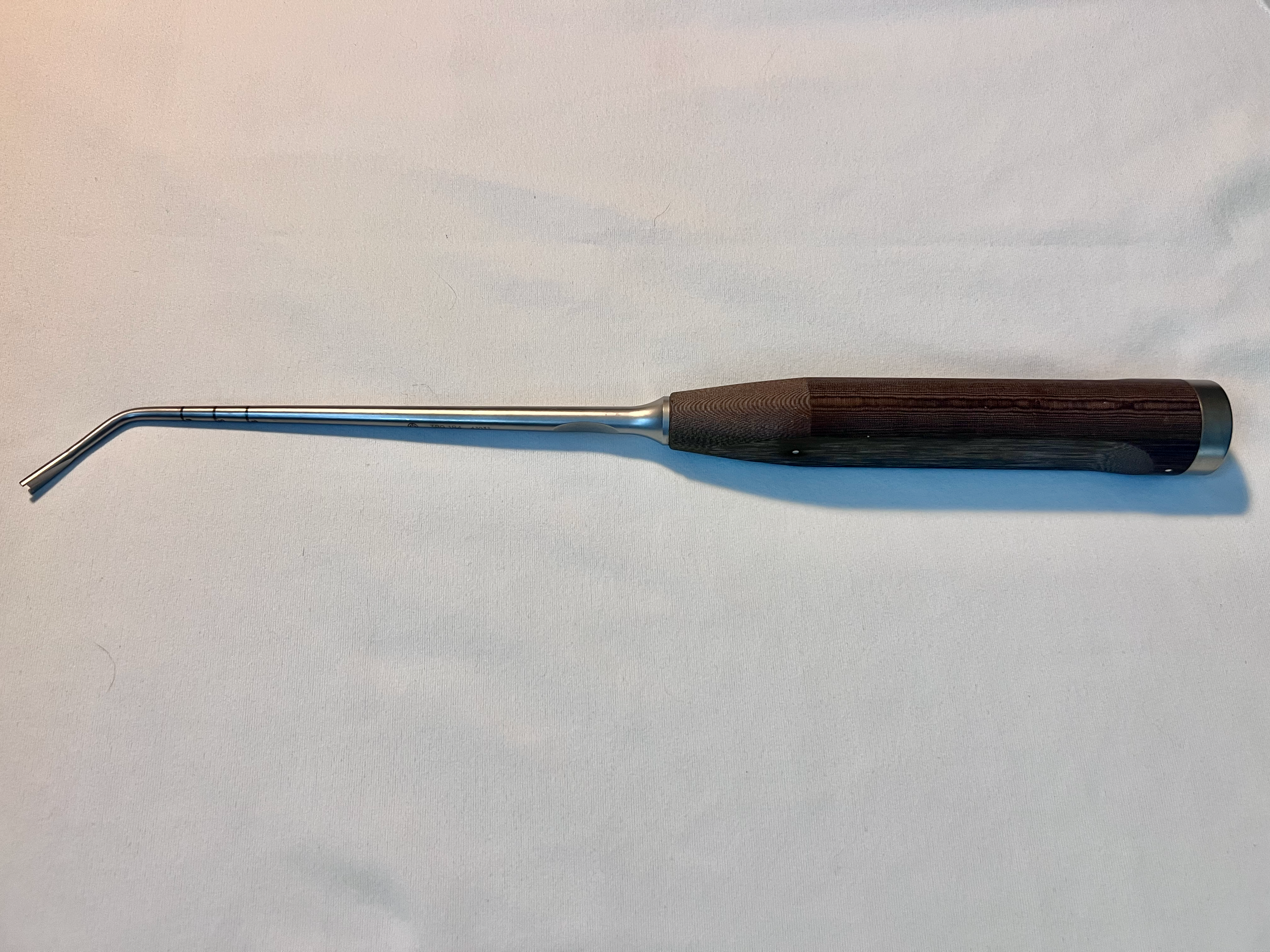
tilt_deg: -70.5
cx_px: 635
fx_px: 954
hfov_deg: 67.3
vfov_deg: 53.1
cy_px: 476
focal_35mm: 26
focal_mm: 5.7
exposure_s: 1/60
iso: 80
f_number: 1.5
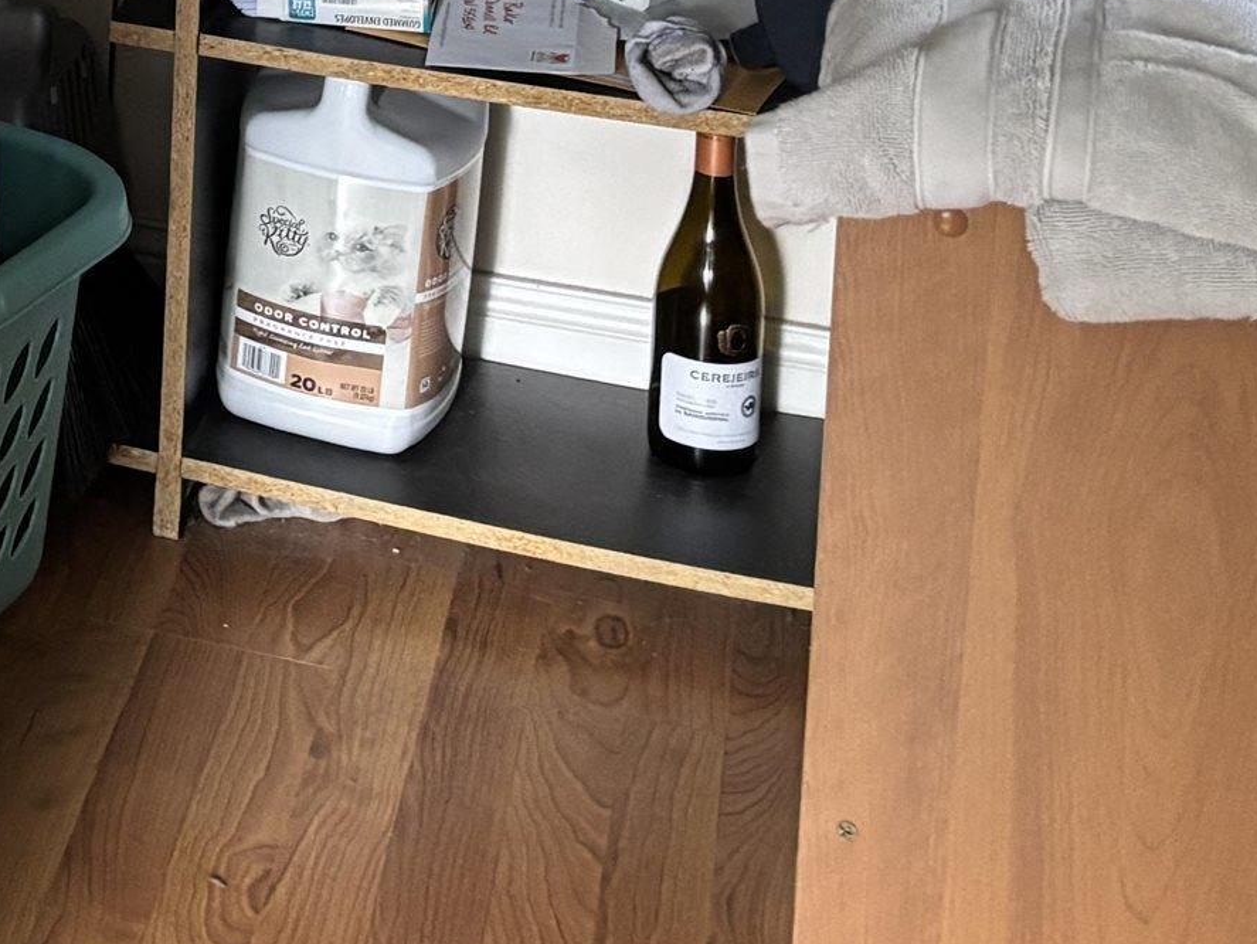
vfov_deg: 14.9
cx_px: -665
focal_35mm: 90
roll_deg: +1.1
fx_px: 3269
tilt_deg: -9.7
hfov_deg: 19.0
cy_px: -585
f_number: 1.6
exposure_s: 1/40
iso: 640
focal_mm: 5.96
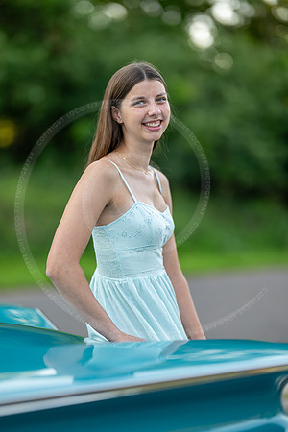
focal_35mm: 85
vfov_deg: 23.9
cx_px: 144
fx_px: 1020
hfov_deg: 16.1
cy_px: 216
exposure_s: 1/800
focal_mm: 85
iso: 160
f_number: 1.2
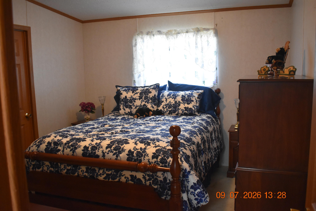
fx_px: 290
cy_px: 106
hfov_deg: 57.2
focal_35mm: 33
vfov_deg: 40.0
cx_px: 158
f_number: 3.8
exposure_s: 1/125
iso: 2500
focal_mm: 22
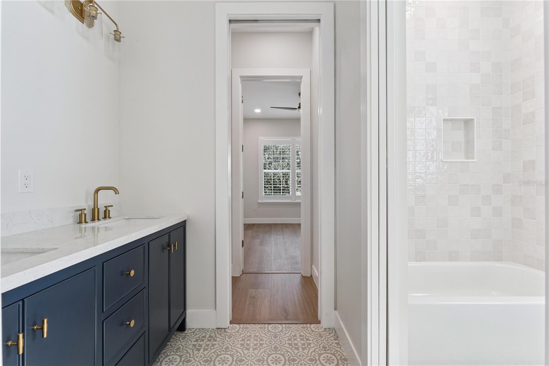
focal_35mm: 15
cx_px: 274
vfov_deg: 76.9
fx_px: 230
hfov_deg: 100.0
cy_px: 183
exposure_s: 1/80
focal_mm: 15.1
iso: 800
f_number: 11
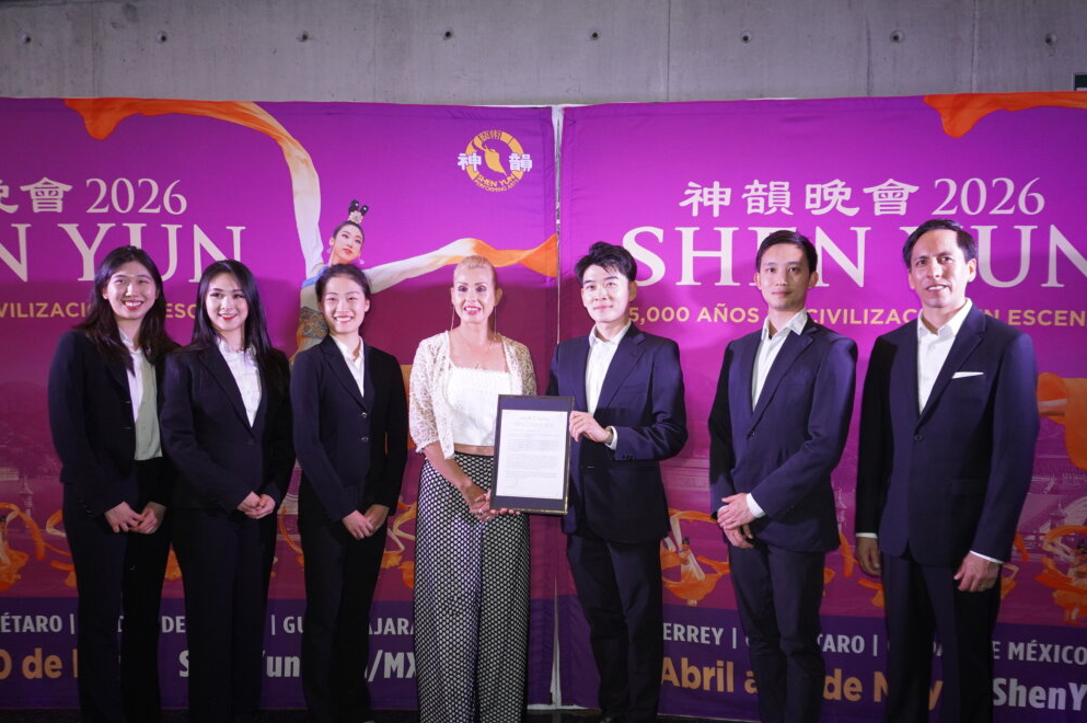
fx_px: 875
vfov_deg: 44.7
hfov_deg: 63.7
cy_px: 423
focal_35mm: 29
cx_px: 567
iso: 1000
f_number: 4
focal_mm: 16
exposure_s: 1/160
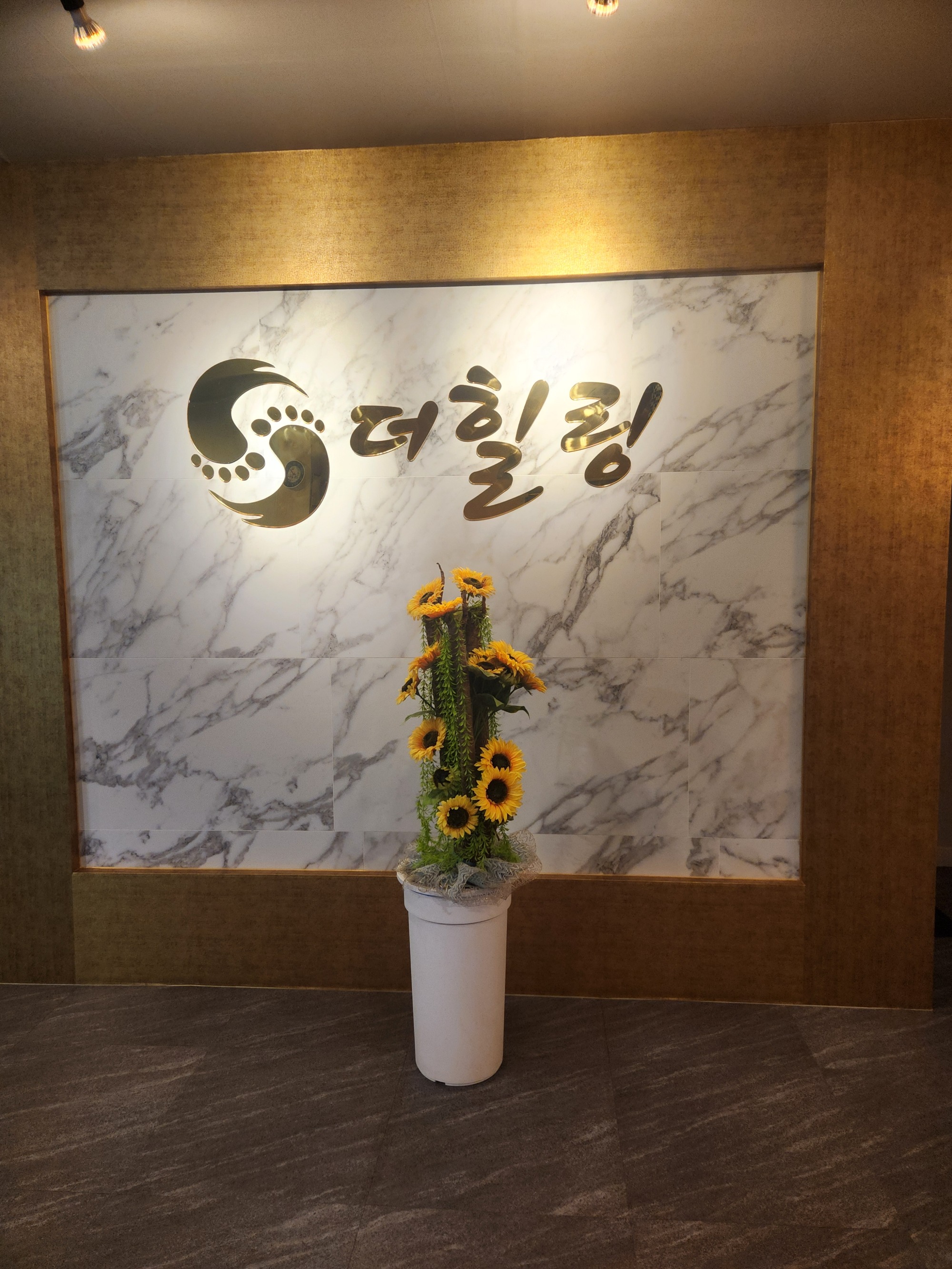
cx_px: 476
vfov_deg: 73.9
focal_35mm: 23
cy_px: 634
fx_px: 843
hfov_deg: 58.9
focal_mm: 5.4
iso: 200
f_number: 1.8
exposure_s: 1/60
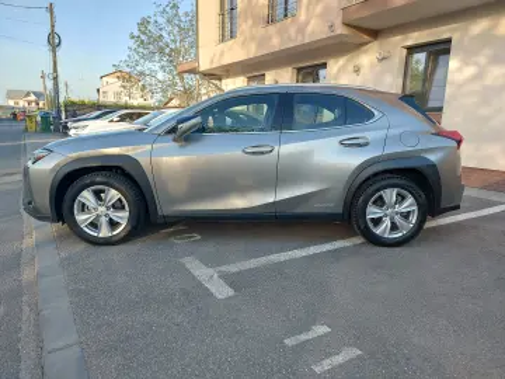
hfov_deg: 71.6
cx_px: 252
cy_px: 190
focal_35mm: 24
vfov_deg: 56.8
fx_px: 350
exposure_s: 1/119
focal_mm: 5.23
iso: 32
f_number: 1.8
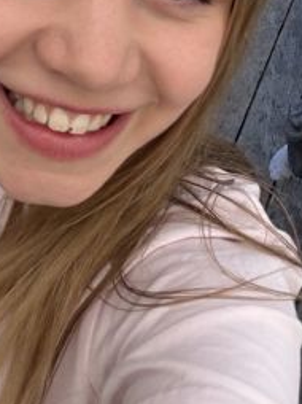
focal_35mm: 71
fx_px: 827
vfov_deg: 26.6
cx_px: 81
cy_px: 49
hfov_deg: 20.5
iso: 25
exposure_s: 1/628
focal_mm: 2.69
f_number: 1.9
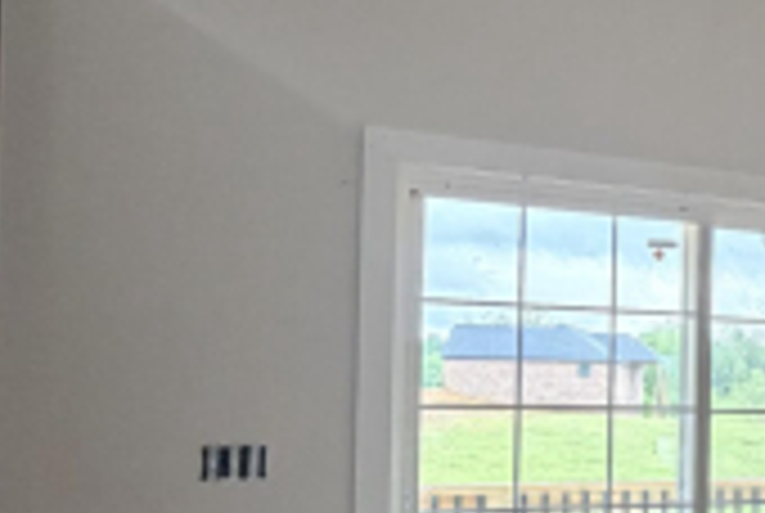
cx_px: 961
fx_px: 1213
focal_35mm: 57
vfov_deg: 23.6
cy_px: 387
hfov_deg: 29.2
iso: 200
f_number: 2.2
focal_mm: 2.22
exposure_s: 1/120
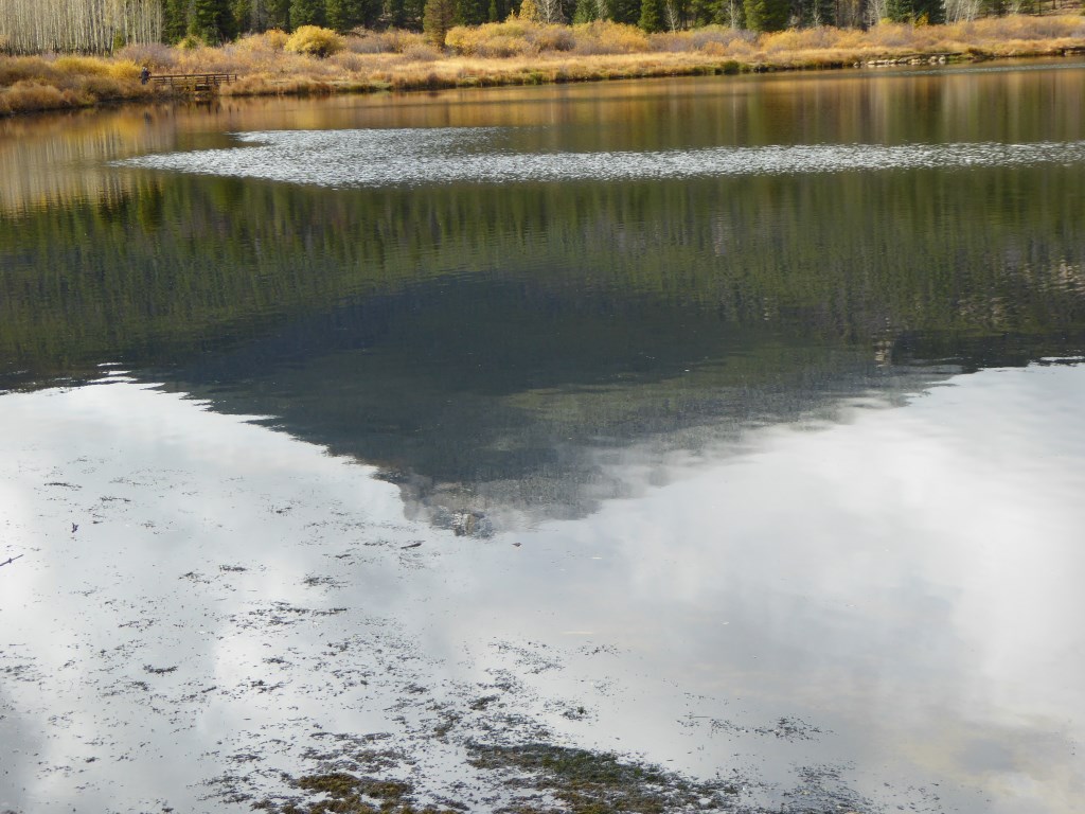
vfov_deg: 21.3
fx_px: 2163
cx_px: 542
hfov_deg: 28.2
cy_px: 407
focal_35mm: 69
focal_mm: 11.7
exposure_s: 1/250
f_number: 4.4
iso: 100
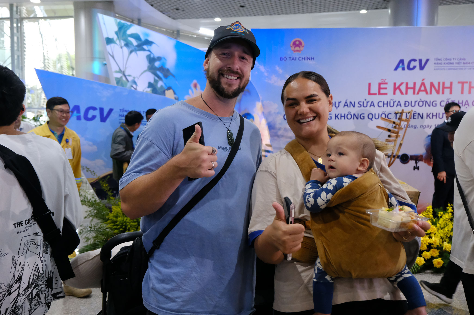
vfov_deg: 39.9
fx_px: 434
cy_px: 158
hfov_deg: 57.3
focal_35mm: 33
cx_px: 237
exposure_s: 1/250
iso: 6400
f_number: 4
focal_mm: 22.3
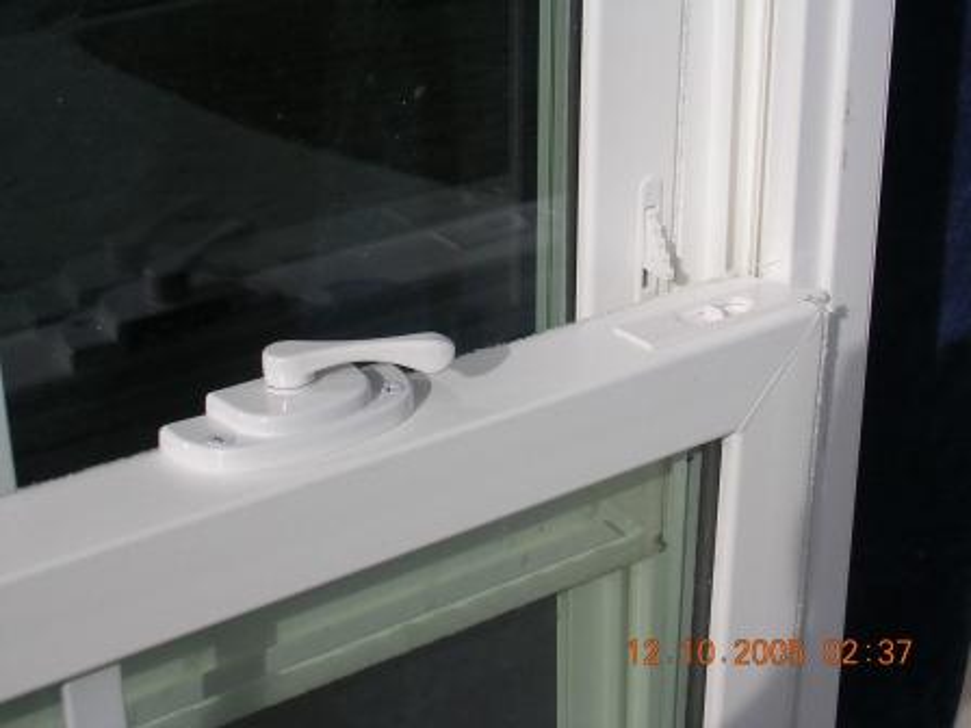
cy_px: 364
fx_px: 1683
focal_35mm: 60
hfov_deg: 32.2
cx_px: 486
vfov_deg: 24.4
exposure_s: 1/1500
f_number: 3.4
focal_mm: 9.1
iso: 50
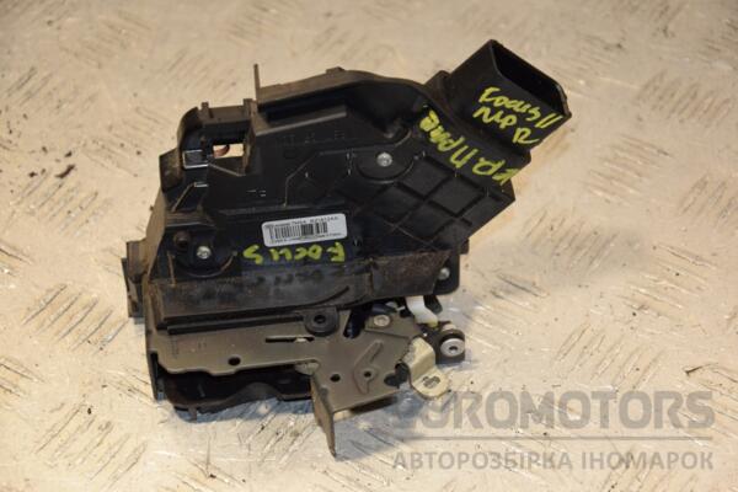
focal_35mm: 105
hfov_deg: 19.5
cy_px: 246
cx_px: 369
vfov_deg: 13.0
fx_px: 2152
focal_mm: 70
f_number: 5.3
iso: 800
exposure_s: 1/200
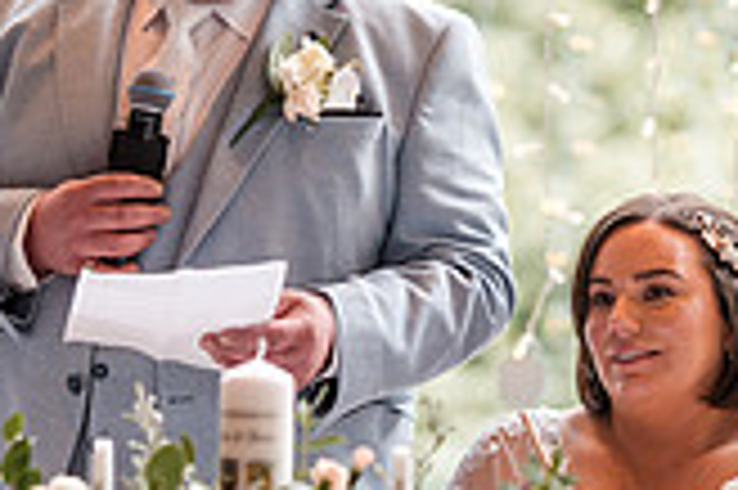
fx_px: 6164
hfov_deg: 6.9
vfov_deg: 4.6
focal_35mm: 301
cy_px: 218
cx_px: 302
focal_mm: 85
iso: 250
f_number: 1.4
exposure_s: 1/500
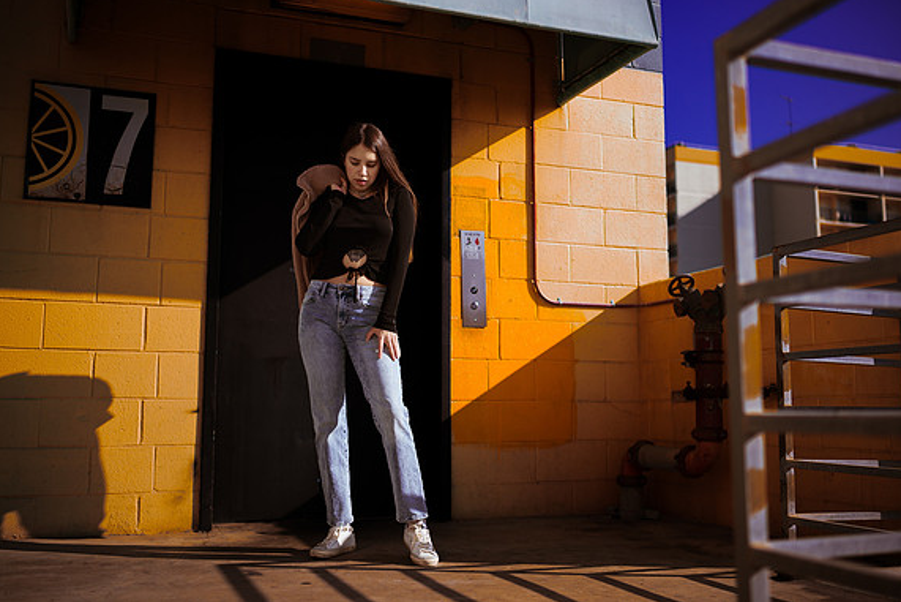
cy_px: 298
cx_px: 454
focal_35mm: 38
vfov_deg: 35.1
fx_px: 951
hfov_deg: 50.7
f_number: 1.8
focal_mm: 35
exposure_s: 1/4000
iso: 50
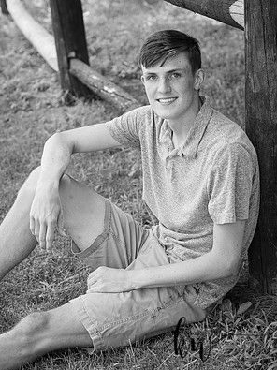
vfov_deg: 18.9
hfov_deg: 14.2
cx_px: 139
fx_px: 1110
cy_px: 189
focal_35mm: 104
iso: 400
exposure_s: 1/200
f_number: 5.6
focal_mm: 95
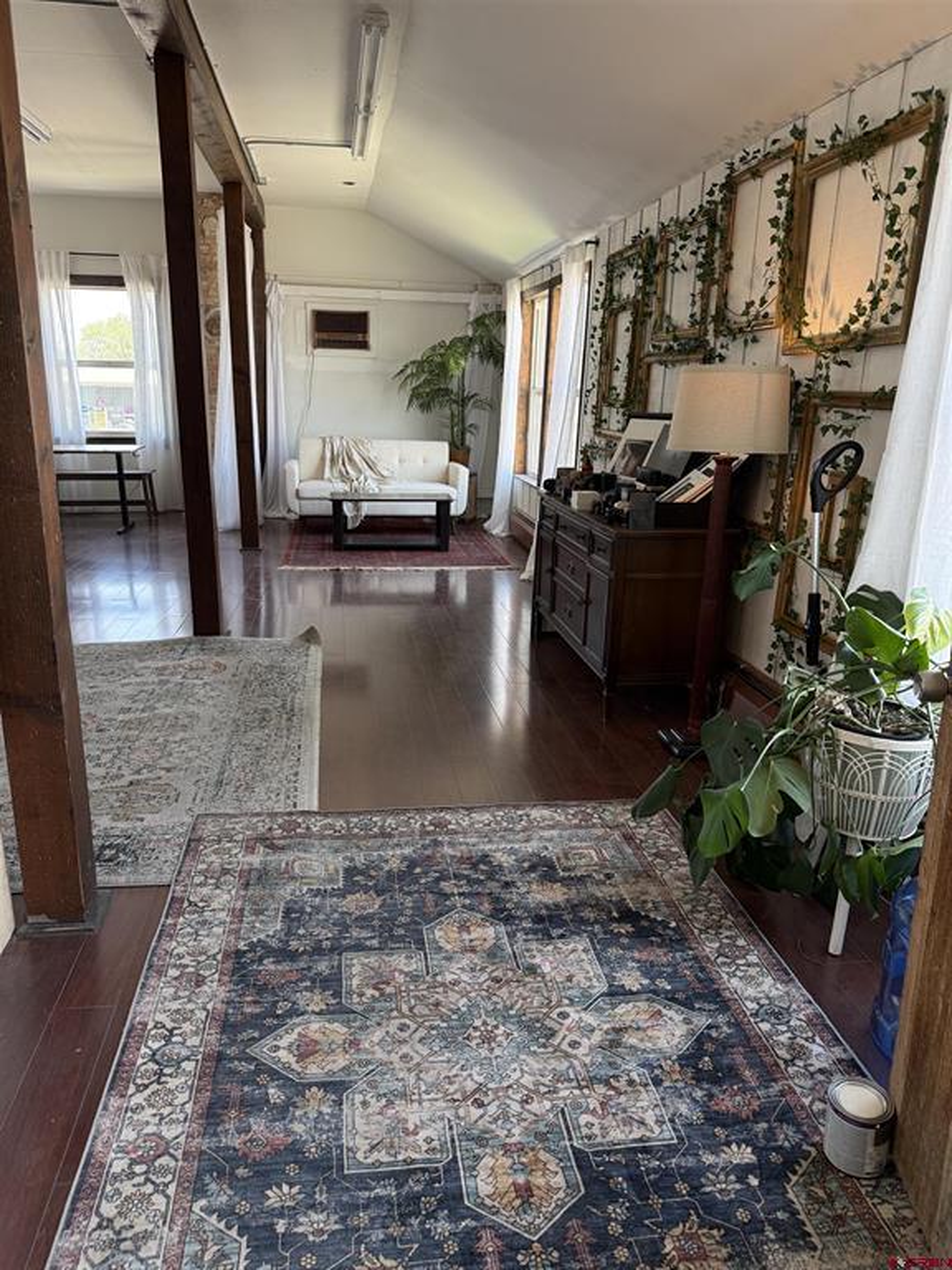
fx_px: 880
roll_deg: -1.1
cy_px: 635
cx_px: 476
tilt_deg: -13.6
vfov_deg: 71.6
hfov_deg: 56.8
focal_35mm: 24
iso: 160
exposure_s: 1/133
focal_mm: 6.76
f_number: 1.78
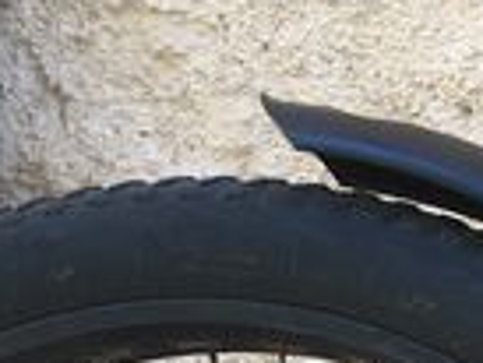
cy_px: 497
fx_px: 2947
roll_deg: -0.9
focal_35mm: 211
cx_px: 1245
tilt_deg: -6.6
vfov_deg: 7.0
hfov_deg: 8.4
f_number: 2.2
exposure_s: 1/100
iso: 32
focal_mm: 4.15
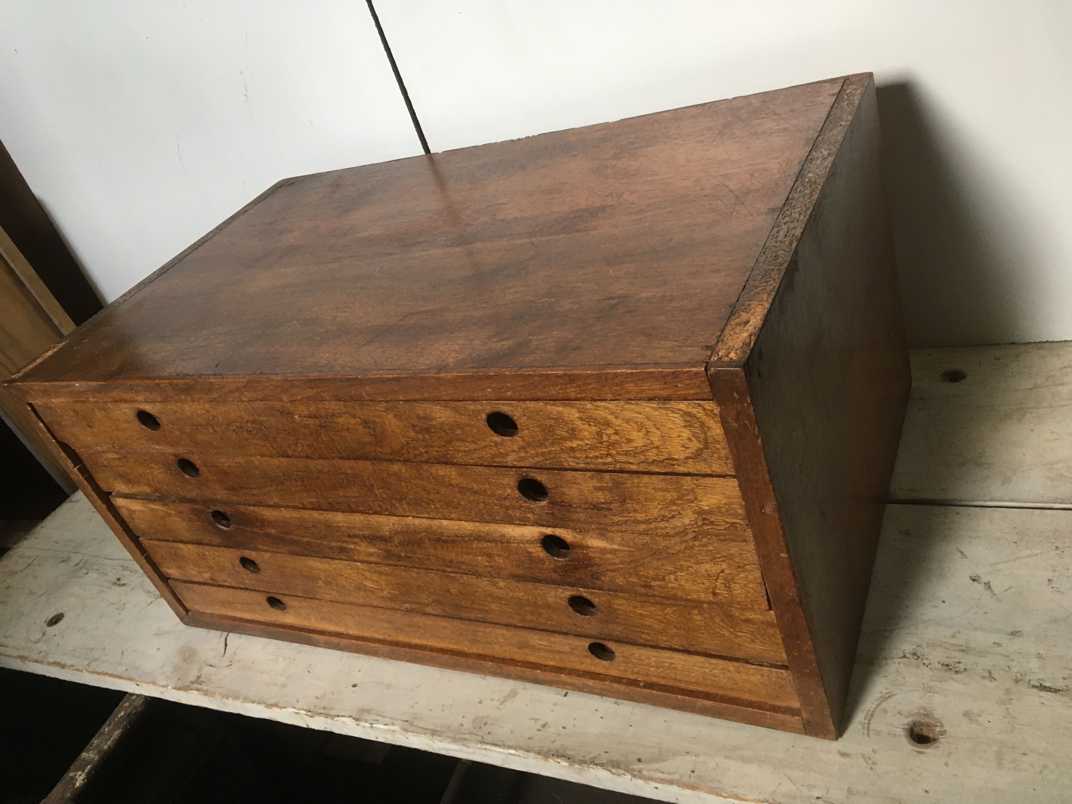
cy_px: 402
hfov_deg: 61.7
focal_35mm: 29
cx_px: 536
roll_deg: +20.1
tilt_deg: -28.9
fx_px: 898
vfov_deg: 48.2
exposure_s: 1/33
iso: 125
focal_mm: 4.15
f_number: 2.2
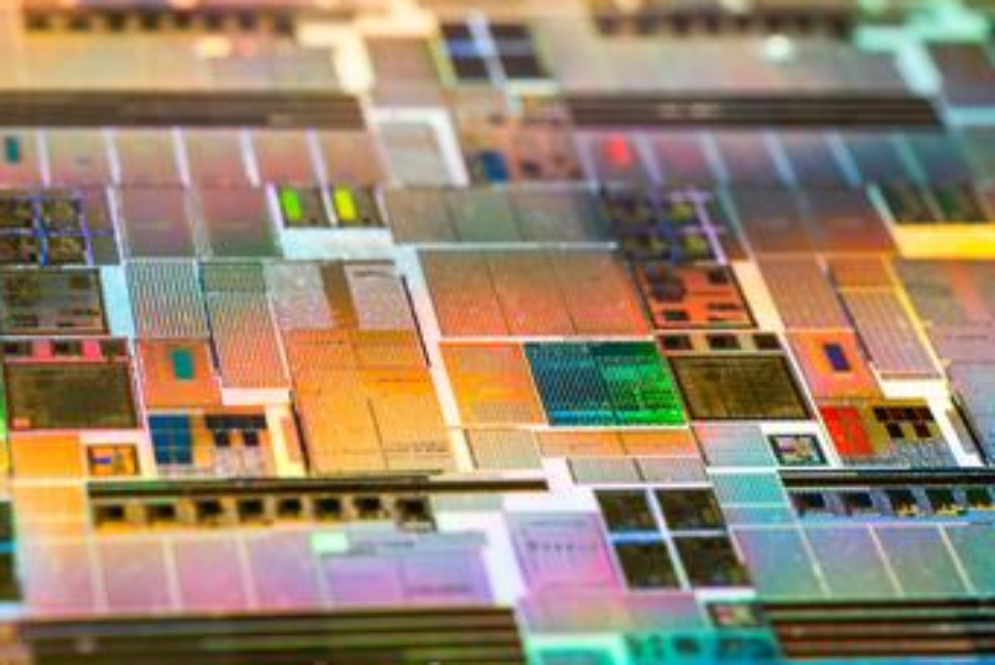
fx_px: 2351
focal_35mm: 85
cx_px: 257
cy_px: 223
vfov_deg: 16.1
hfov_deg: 23.7
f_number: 8
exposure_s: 1/60
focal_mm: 50
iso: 250
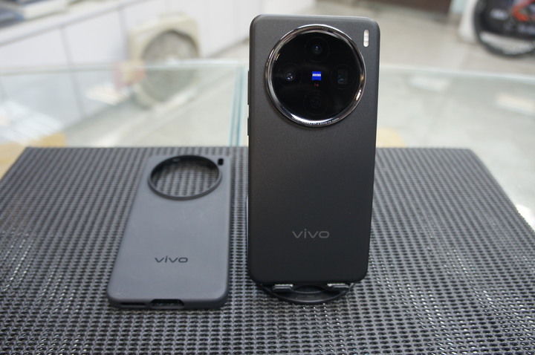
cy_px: 178
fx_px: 401
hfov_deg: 67.5
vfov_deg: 47.8
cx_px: 268
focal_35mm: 27
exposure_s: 1/30
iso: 400
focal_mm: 18
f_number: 3.5
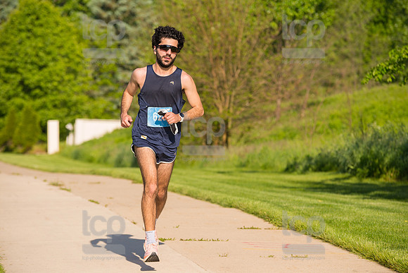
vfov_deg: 8.1
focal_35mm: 170
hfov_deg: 12.1
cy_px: 136
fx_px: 1927
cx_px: 204
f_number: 5.6
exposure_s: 1/2000
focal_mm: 170
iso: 400
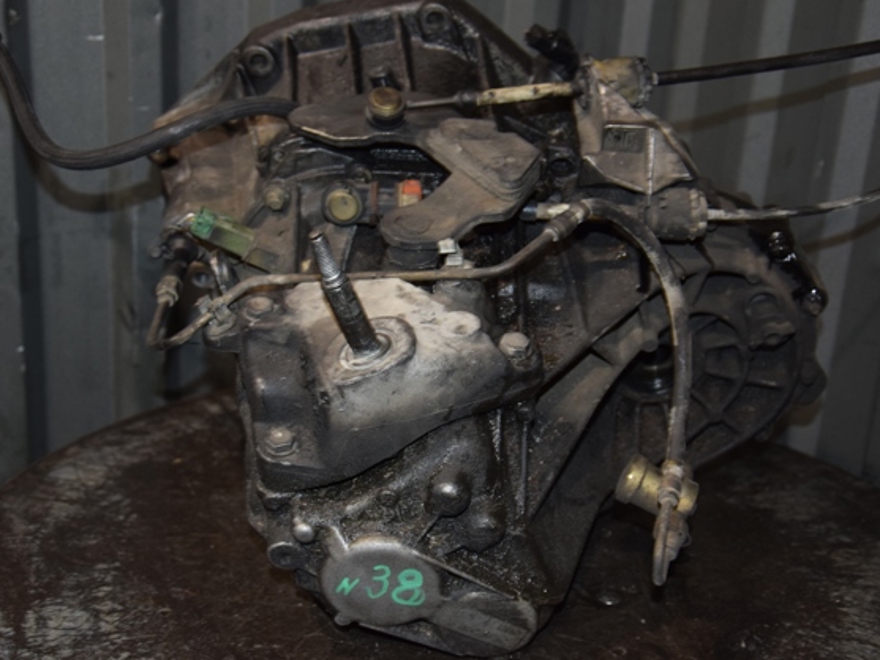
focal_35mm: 53
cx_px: 403
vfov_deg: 27.5
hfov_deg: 36.1
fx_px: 1348
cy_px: 333
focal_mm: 32
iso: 800
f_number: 5
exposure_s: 1/60
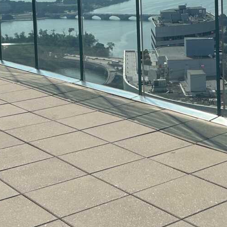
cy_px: 13
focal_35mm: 74
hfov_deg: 22.9
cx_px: 192
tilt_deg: -5.0
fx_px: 549
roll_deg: +1.7
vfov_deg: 22.7
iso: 50
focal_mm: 5.7
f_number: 1.5
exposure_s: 1/11364
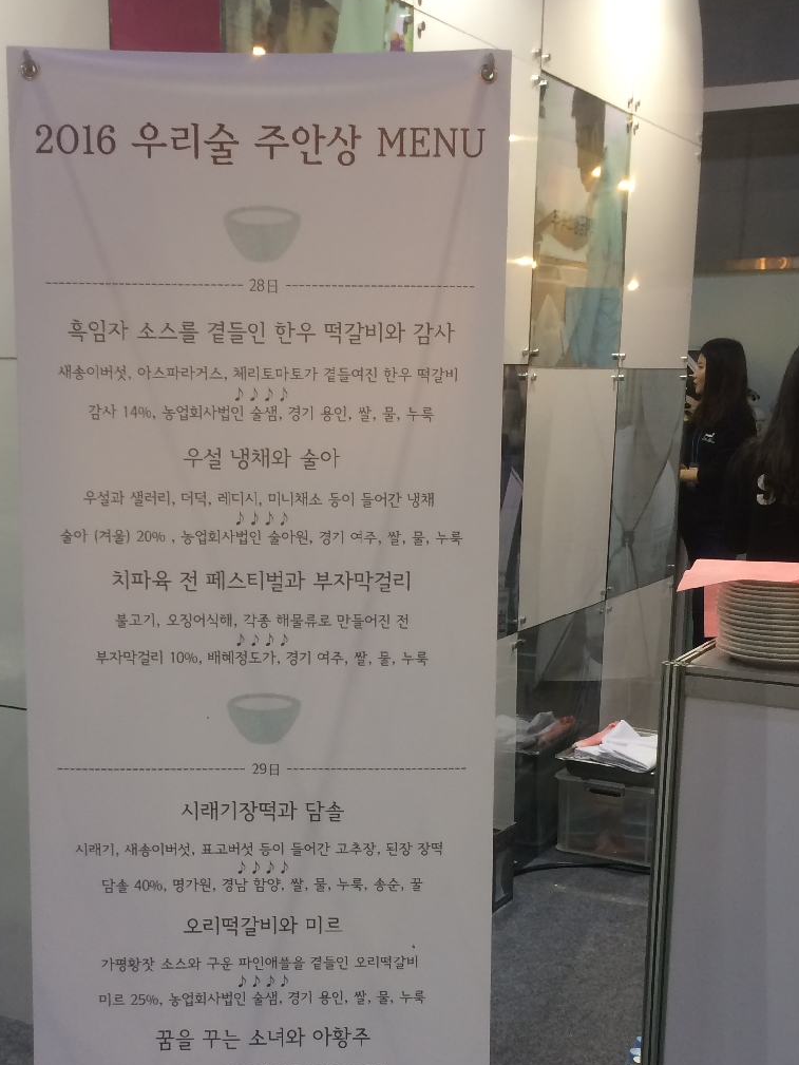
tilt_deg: -15.3
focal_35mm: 46
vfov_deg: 40.6
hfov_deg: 31.4
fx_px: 1415
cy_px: 733
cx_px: 321
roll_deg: +1.1
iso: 50
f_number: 2.2
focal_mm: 4.15
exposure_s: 1/30
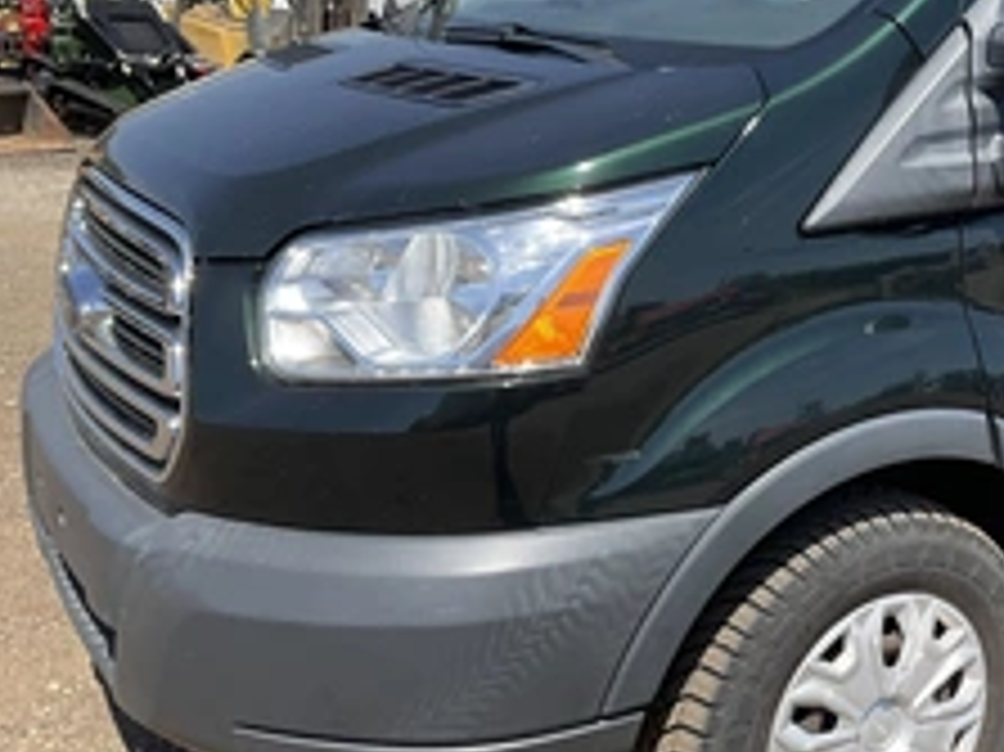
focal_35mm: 52
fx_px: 1507
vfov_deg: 27.9
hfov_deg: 35.0
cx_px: 882
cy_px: 293
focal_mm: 3
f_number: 1.8
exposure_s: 1/1076
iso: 25
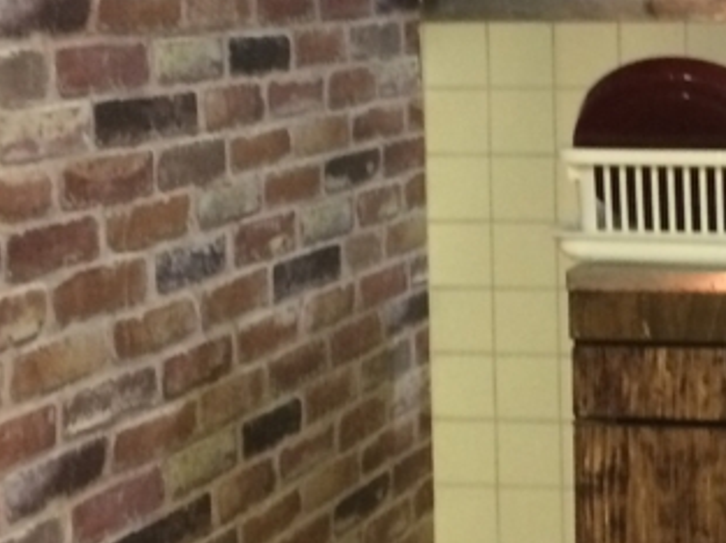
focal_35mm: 95
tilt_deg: -5.3
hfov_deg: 19.5
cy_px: 121
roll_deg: +1.2
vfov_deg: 15.4
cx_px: 856
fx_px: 1990
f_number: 2.2
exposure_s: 1/17
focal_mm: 4.15
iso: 250
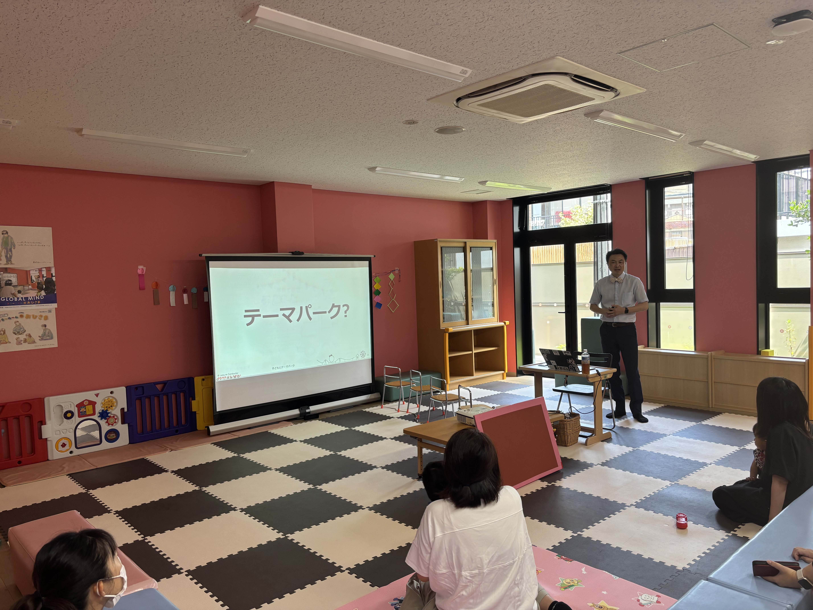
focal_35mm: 26
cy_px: 305
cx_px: 406
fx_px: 611
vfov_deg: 53.1
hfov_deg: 67.3
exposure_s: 1/60
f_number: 1.6
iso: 64
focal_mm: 5.96
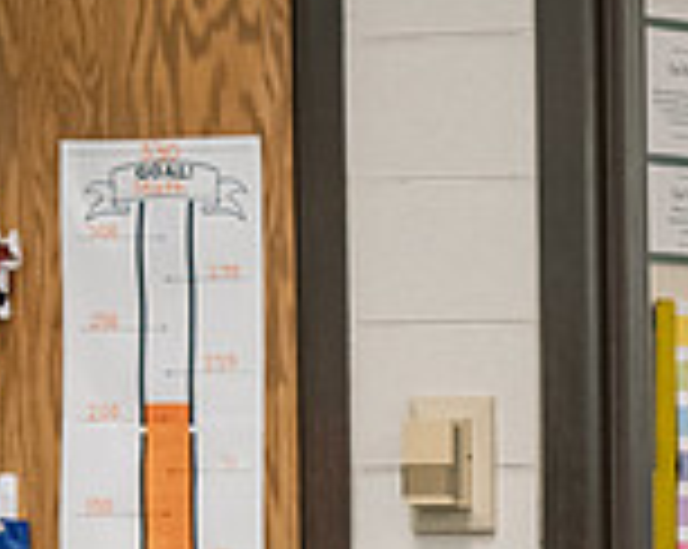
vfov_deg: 3.2
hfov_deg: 4.0
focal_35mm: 481
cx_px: 769
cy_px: 763
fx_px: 9782
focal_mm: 135
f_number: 3.2
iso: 3200
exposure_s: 1/200
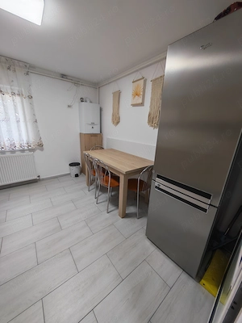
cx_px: 121
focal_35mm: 13
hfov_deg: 89.9
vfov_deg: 106.2
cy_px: 162
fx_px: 121
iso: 200
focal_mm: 1.82
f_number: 2
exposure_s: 1/50
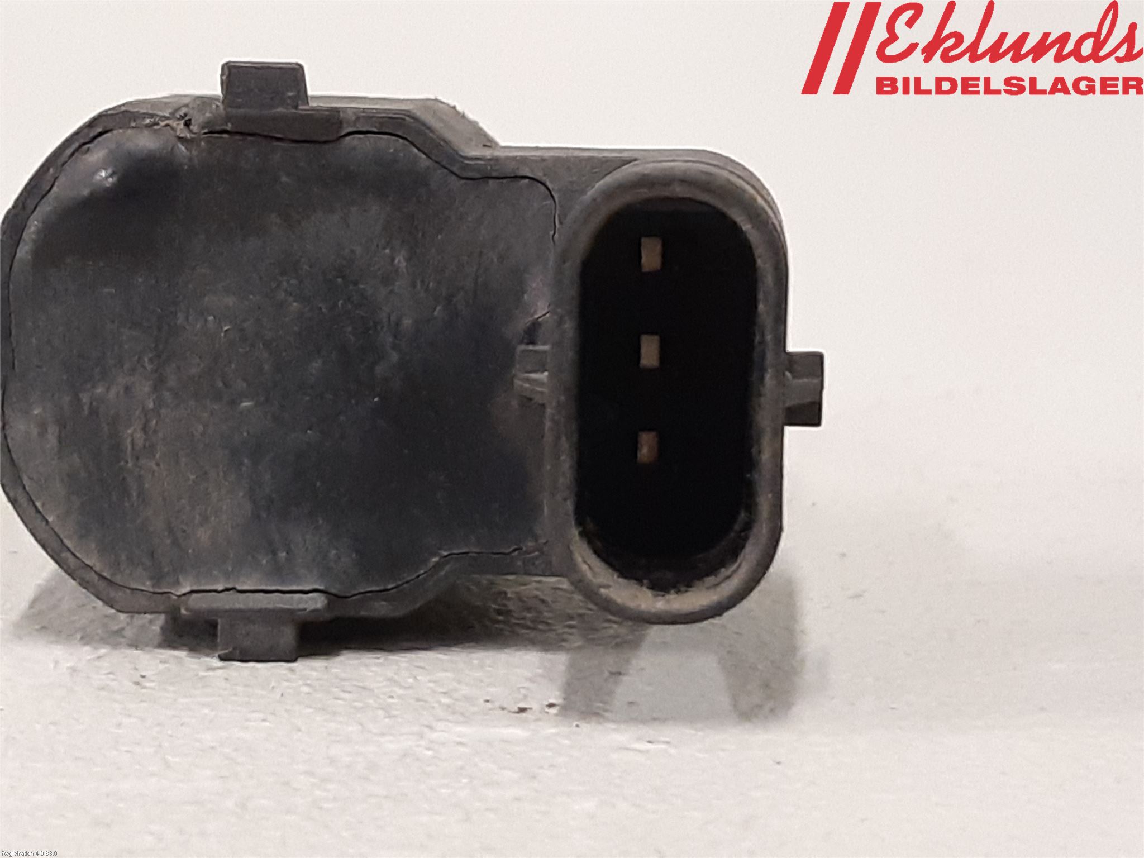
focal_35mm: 26
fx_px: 859
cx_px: 572
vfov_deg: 53.1
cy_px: 429
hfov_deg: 67.3
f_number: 1.7
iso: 250
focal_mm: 3.93
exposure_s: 1/50
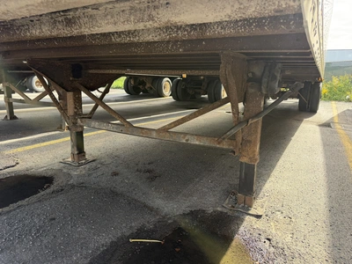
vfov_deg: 56.8
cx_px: 176
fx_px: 244
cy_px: 132
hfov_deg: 71.6
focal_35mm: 24
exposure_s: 1/649
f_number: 1.78
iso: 100
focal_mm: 6.76
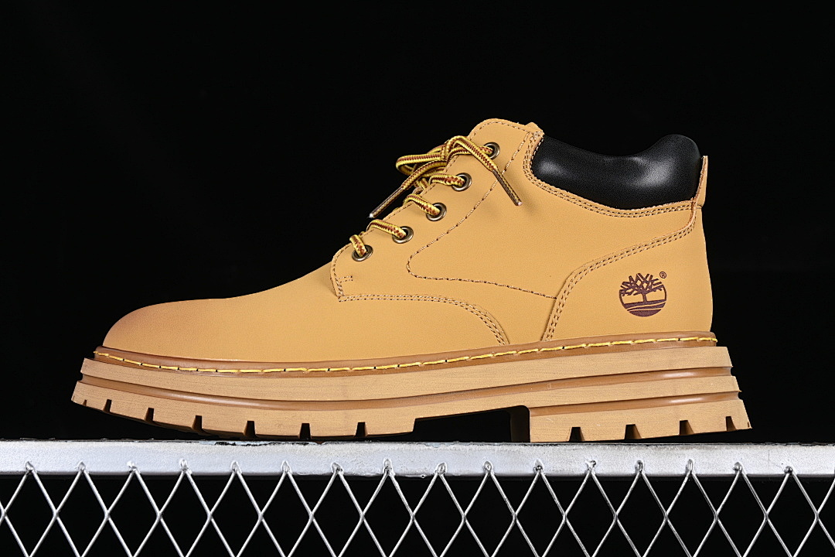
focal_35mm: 75
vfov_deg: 18.2
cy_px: 278
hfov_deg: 27.0
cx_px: 418
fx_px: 1739
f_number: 7.1
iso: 160
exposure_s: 1/60
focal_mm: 50
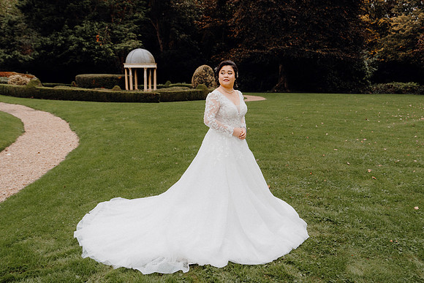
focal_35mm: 34
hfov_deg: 55.8
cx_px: 212
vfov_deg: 38.9
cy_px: 142
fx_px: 401
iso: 500
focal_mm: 34
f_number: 3.5
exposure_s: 1/160
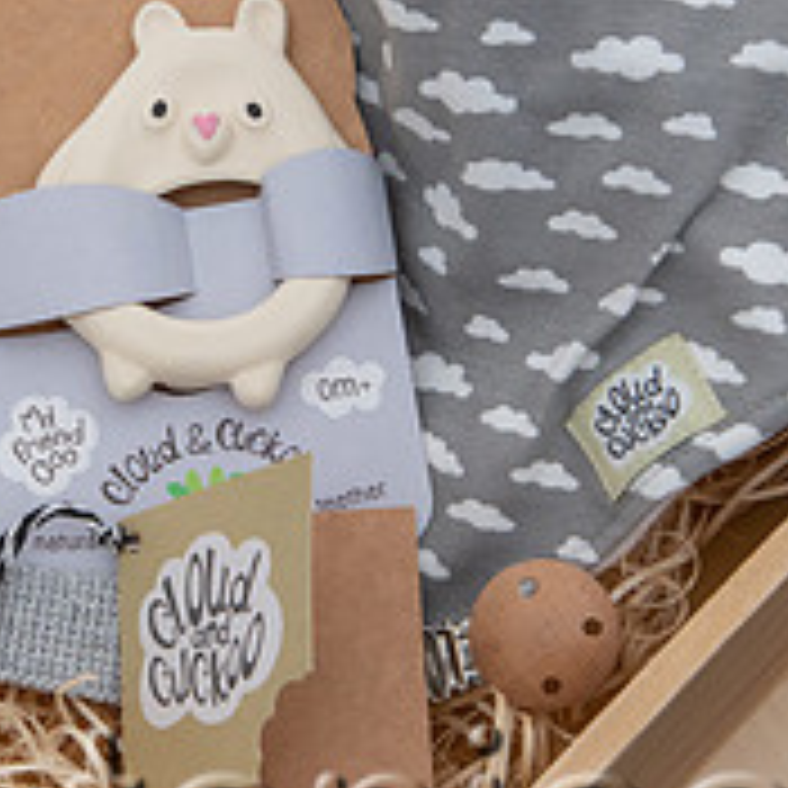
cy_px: 290
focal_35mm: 118
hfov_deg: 14.7
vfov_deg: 14.8
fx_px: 3039
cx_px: 153
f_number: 6.3
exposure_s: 1/200
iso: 360
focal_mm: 42
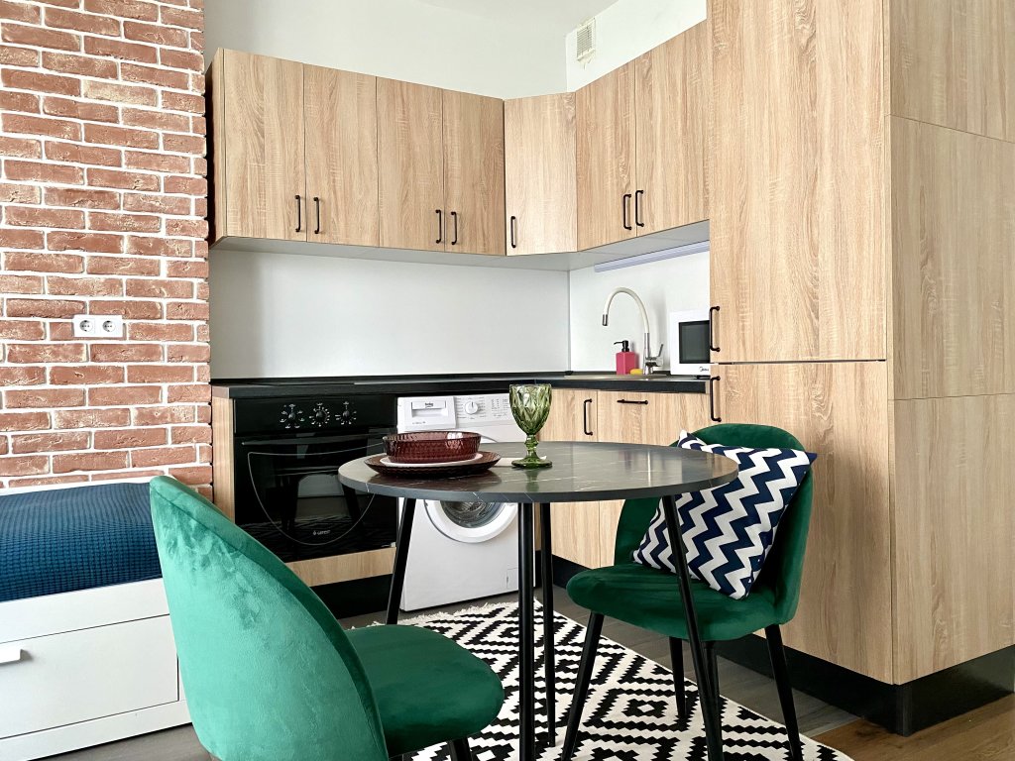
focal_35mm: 26
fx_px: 762
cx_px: 508
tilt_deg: -0.3
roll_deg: +0.9
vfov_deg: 53.1
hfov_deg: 67.3
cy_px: 380
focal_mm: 4.25
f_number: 1.8
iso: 320
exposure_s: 1/60
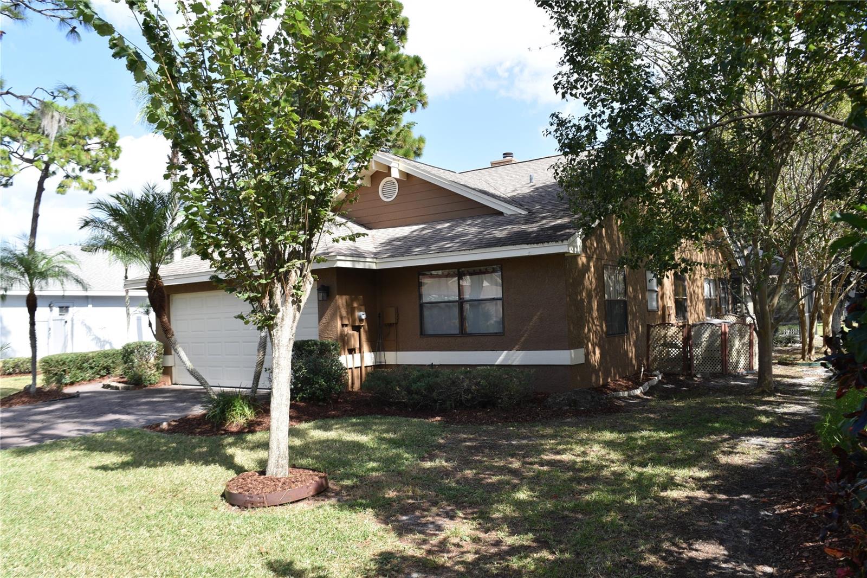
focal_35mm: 27
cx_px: 434
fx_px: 650
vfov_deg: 47.9
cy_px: 289
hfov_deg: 67.4
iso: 200
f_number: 8
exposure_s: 1/250
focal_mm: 18
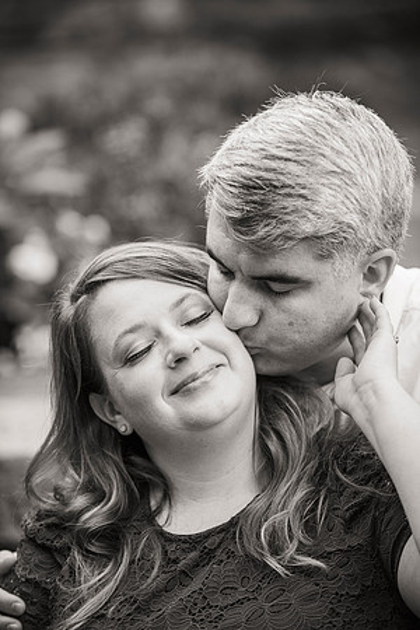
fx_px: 2187
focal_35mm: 125
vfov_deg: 16.4
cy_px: 315
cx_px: 210
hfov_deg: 11.0
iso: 800
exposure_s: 1/250
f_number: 3.2
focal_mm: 125
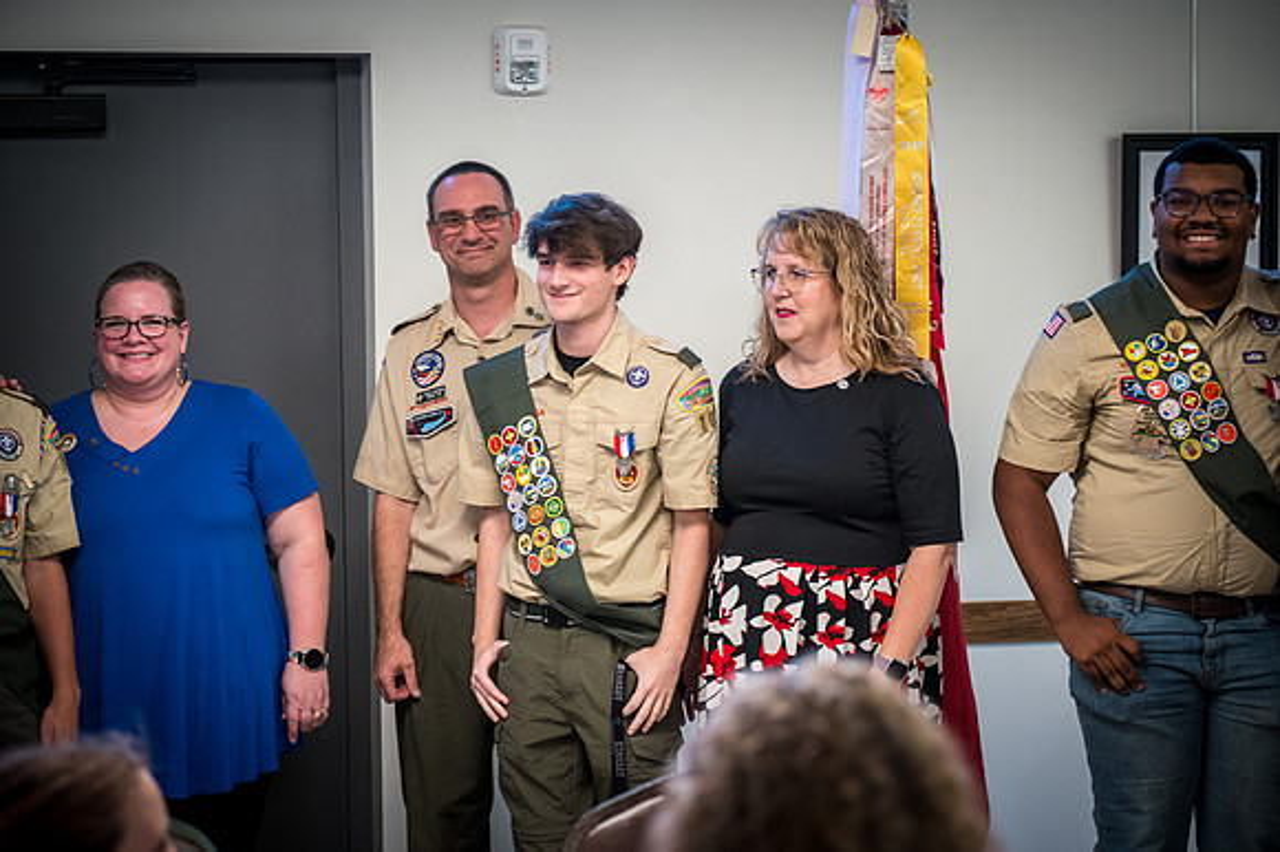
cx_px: 640
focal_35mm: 120
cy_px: 426
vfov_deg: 11.4
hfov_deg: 17.1
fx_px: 4264
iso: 3200
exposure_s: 1/125
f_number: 4
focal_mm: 120
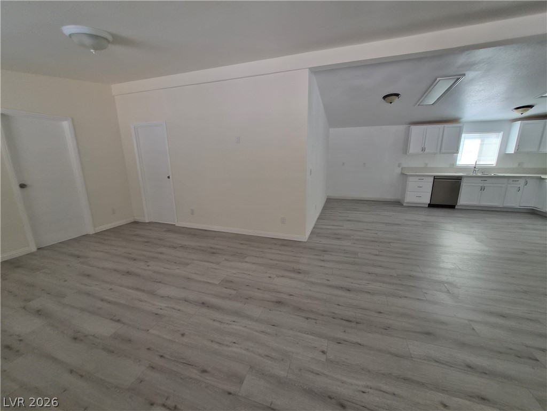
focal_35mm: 13
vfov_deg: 89.9
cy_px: 206
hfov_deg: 106.2
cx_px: 274
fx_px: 205
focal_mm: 1.7
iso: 100
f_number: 2.2
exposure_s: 1/60
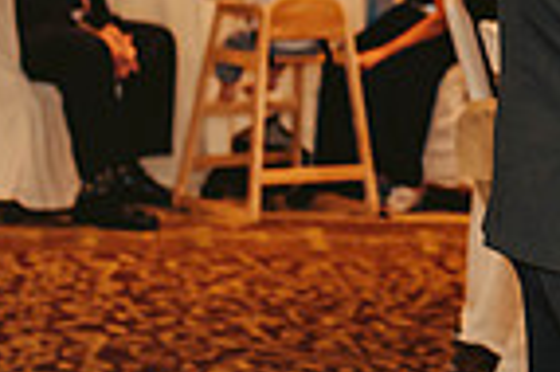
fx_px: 3154
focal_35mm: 203
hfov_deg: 9.9
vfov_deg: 6.6
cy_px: -221
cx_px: 826
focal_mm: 50
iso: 800
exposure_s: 1/125
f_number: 2.5
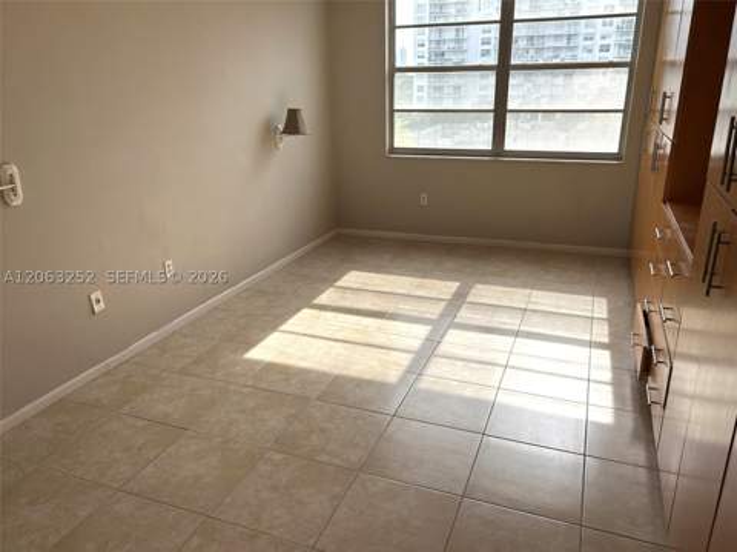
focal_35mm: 26
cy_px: 276
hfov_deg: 67.4
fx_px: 553
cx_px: 368
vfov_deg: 53.0
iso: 50
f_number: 1.5
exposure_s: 1/1972
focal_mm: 5.7
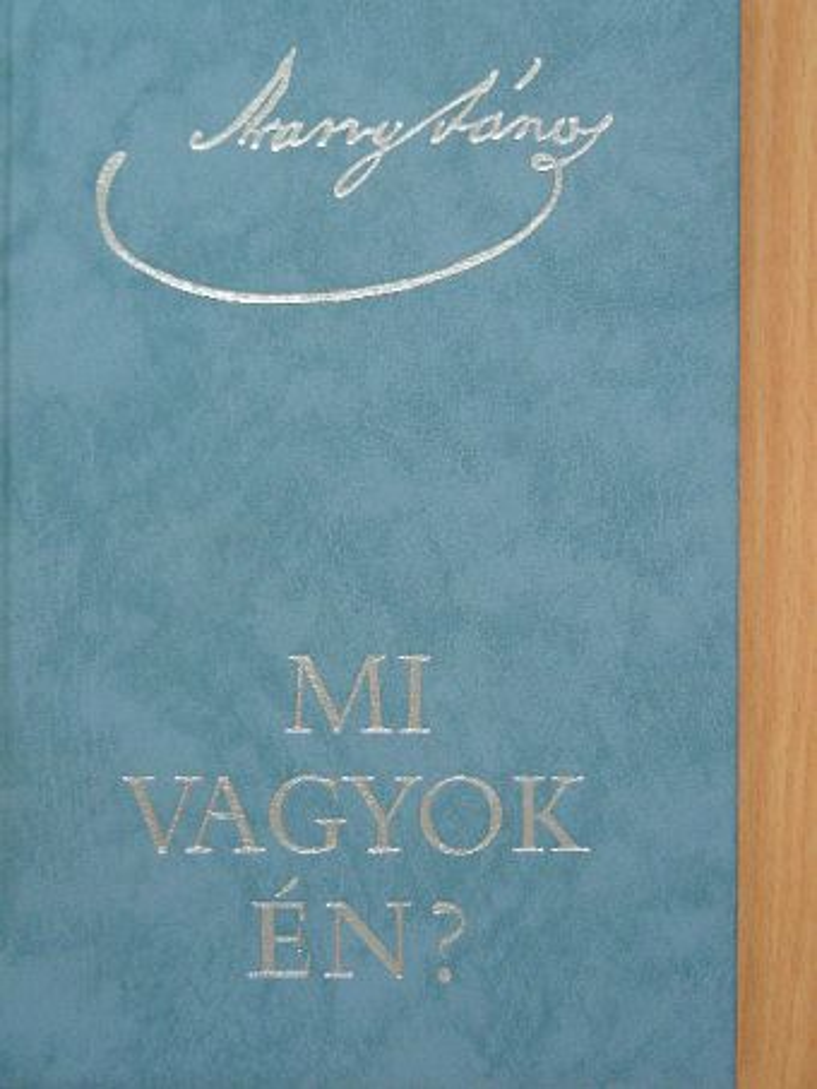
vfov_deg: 22.5
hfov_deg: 17.0
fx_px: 2737
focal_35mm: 87
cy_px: 544
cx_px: 408
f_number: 3.5
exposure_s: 1/30.5
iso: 181
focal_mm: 14.6
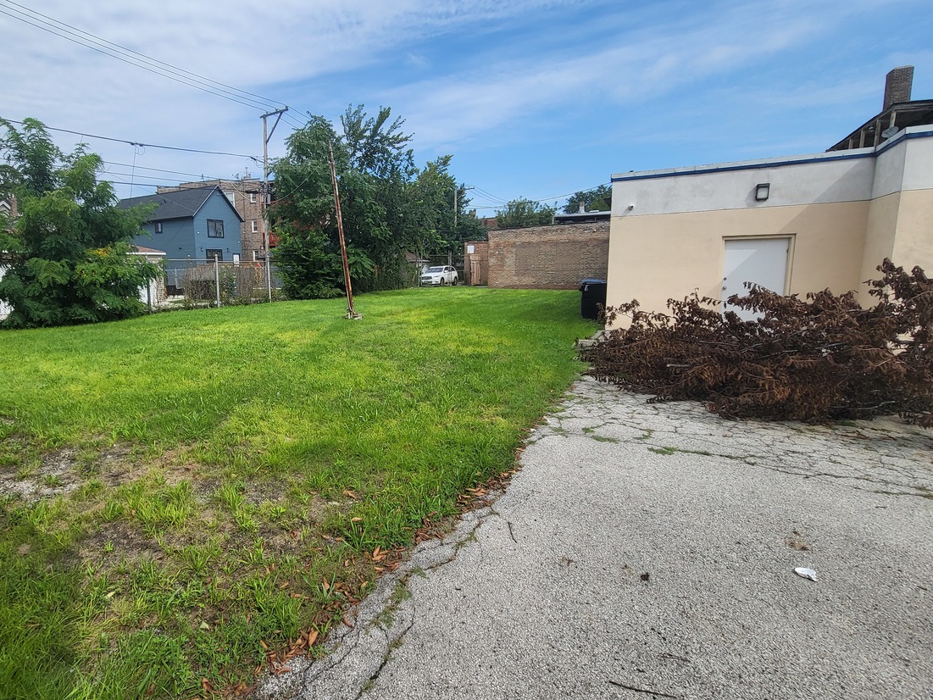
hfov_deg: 89.6
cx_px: 363
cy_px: 338
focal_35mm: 17
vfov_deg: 74.7
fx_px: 458
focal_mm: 1.74
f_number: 2.2
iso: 32
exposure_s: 1/1011
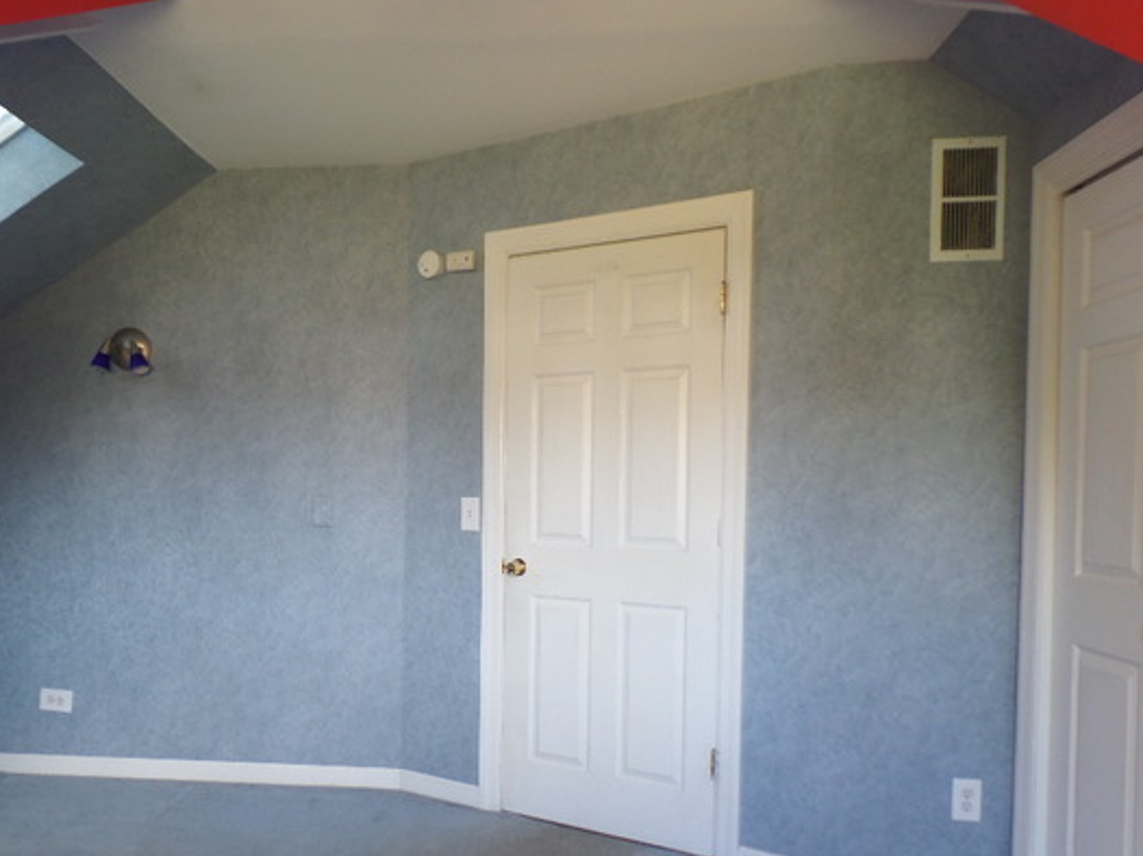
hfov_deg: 63.1
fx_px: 924
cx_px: 474
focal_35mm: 28
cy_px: 515
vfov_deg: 49.4
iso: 240
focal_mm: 4.1
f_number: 2.8
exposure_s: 1/30
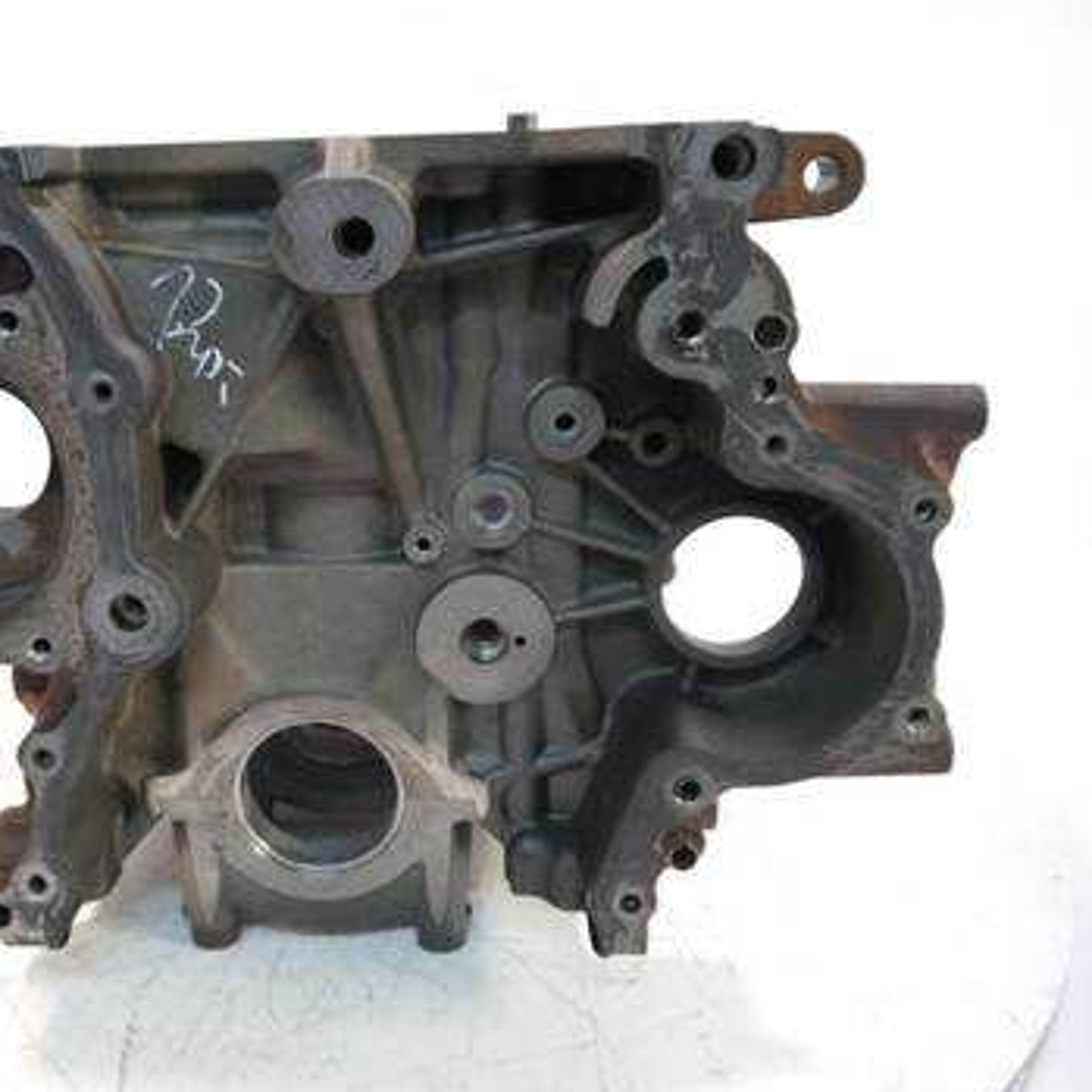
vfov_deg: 48.5
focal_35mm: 34
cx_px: 372
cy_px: 541
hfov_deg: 47.7
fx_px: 1213
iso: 3200
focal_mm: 14
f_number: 3.5
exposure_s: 1/125
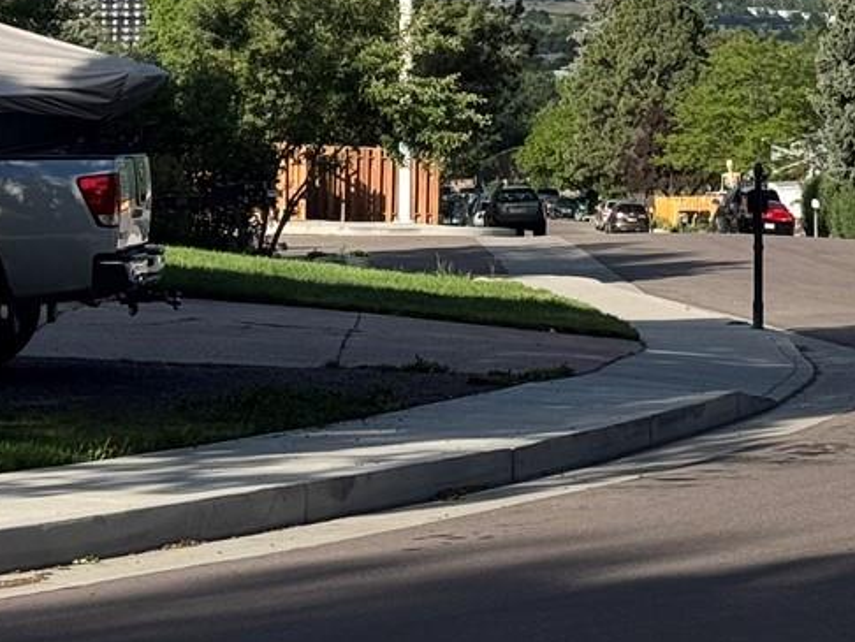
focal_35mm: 158
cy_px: -350
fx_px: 3904
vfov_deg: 9.1
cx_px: 635
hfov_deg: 12.5
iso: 64
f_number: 1.78
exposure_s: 1/4049
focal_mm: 6.76
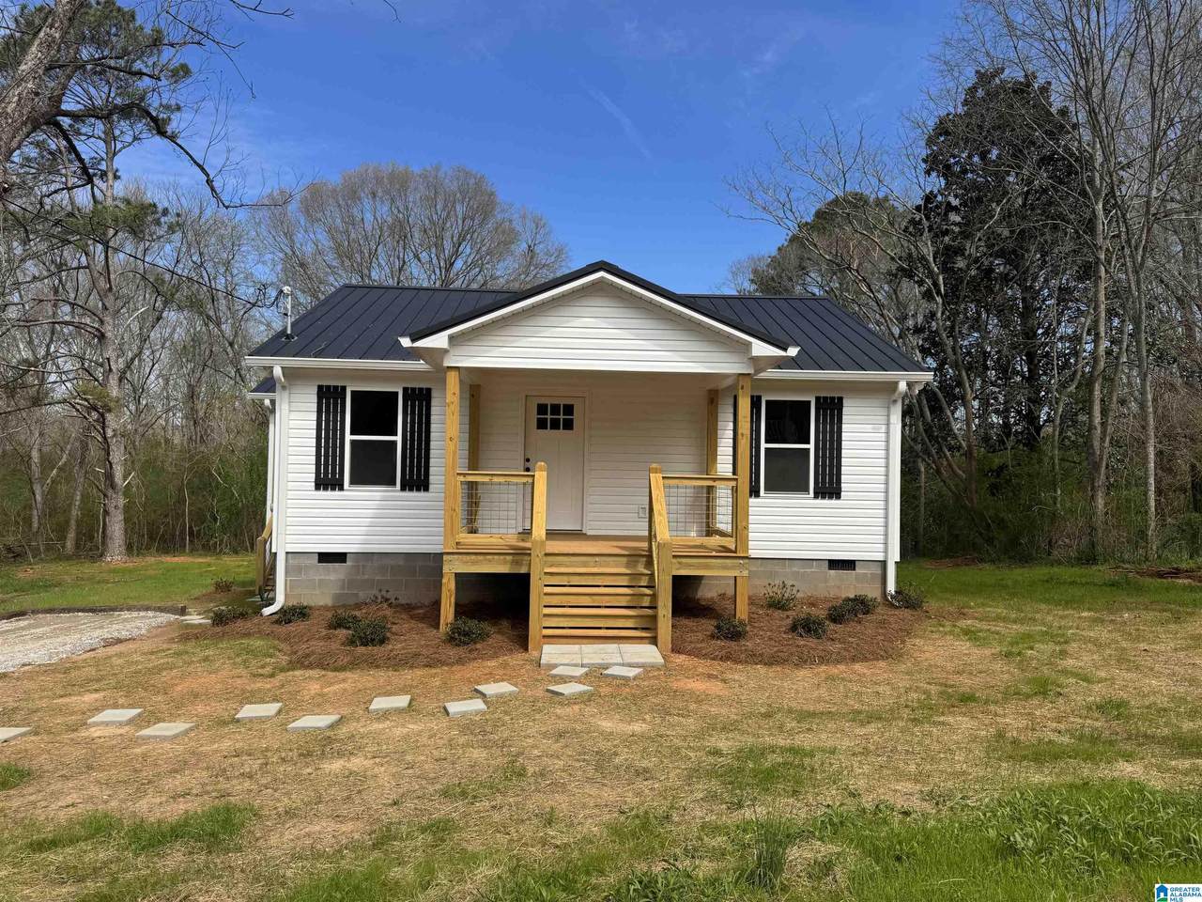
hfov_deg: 71.6
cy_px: 451
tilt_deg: +0.4
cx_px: 601
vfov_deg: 56.8
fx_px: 833
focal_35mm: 24
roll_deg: -0.4
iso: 80
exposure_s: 1/4310
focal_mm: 6.76
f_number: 1.78
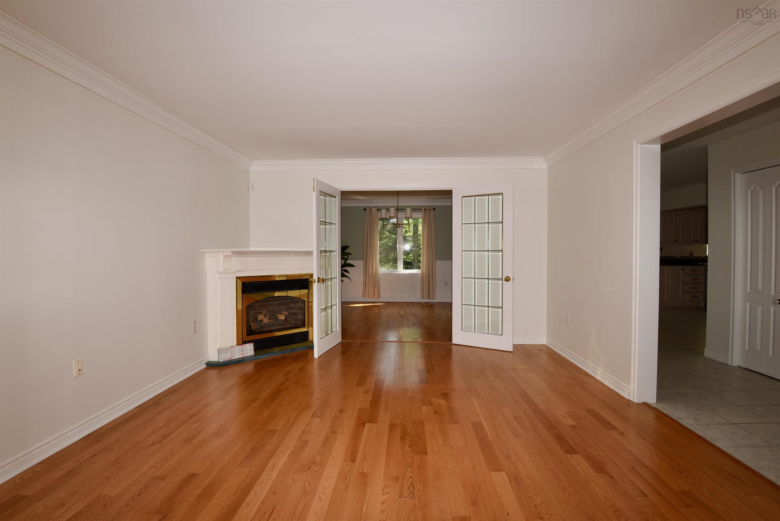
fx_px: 347
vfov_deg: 73.8
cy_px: 260
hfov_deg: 96.7
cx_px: 390
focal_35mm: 16
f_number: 10
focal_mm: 16
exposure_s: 1/60
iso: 400
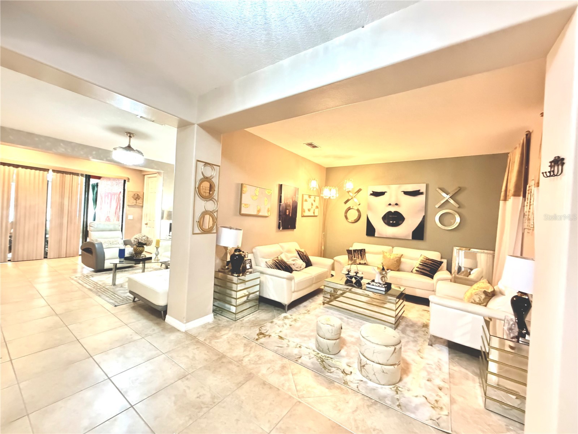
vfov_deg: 85.7
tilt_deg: -0.2
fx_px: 234
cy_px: 217
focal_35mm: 14
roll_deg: -3.1
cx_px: 289
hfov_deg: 102.1
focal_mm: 2.22
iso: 1250
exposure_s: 1/30
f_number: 2.2
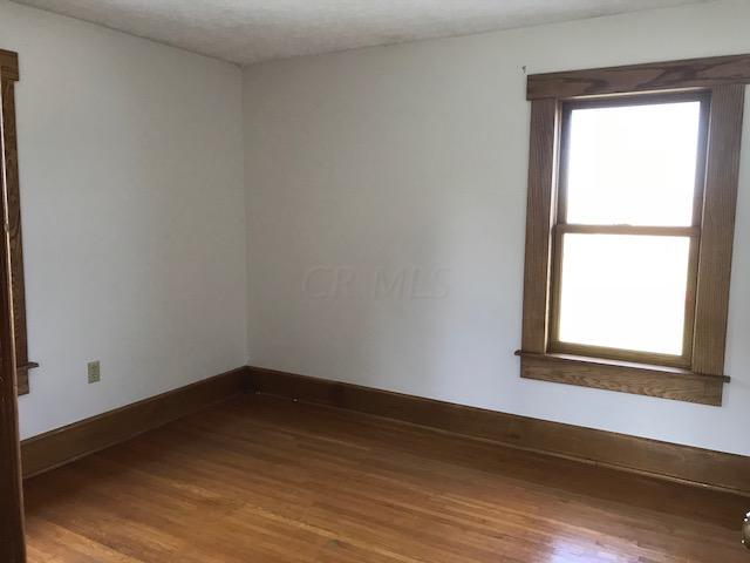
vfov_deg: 49.7
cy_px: 282
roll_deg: +0.5
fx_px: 607
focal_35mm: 28
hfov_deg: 63.4
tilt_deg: -7.1
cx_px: 375
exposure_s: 1/24
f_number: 1.8
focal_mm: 3.99
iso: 40
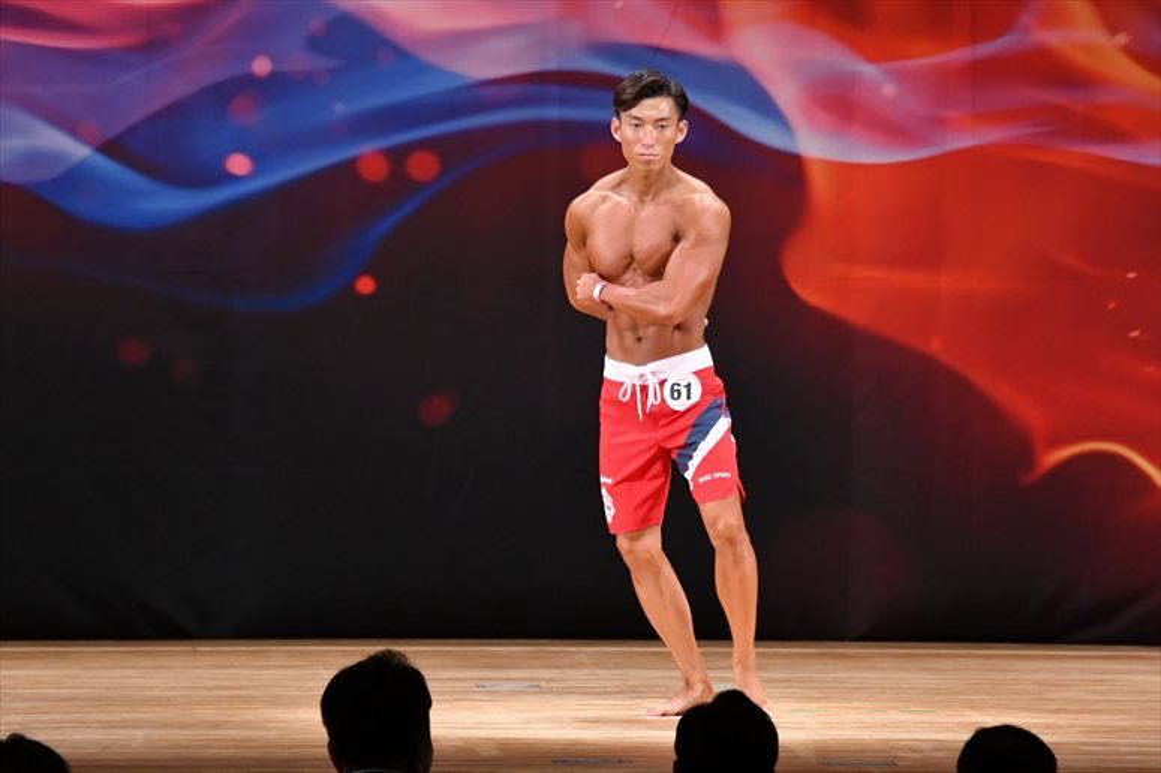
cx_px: 580
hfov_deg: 8.6
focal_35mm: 240
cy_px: 386
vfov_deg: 5.7
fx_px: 7736
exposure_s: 1/400
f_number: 5.6
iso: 3200
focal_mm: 160
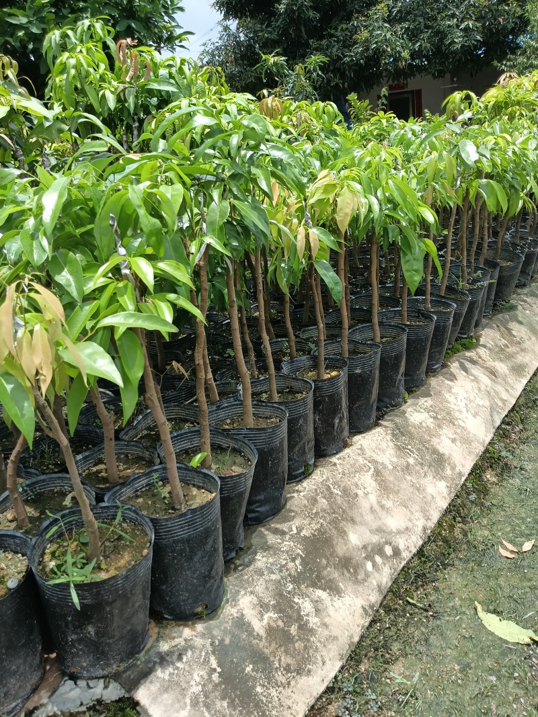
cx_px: 269
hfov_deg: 51.3
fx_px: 560
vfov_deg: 65.3
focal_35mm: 27
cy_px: 358
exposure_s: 1/1065
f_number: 1.8
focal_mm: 3.61
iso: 64
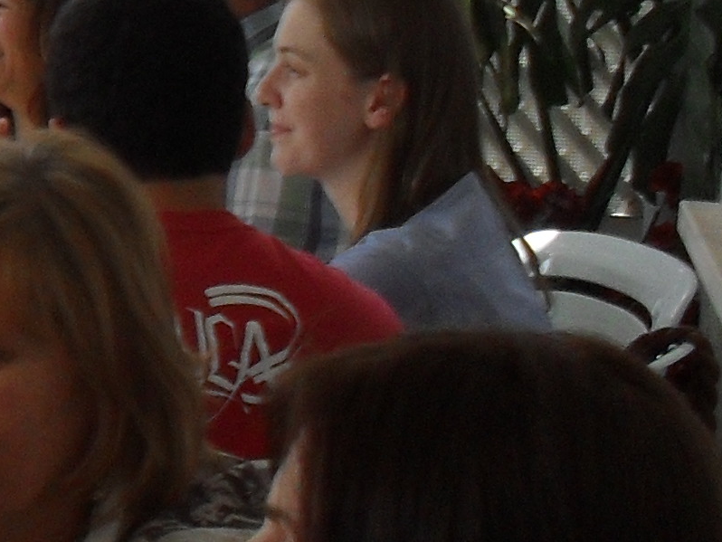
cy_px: 195
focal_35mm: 160
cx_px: -713
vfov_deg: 9.3
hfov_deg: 11.2
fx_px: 3338
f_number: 3.2
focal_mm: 6.3
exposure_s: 1/180
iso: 100
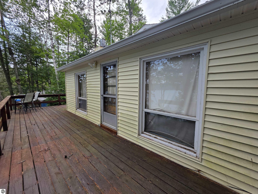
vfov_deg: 89.9
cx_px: 129
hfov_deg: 106.2
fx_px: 97
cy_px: 97
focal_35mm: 13
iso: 40
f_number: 1.9
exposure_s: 1/481
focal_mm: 2.2
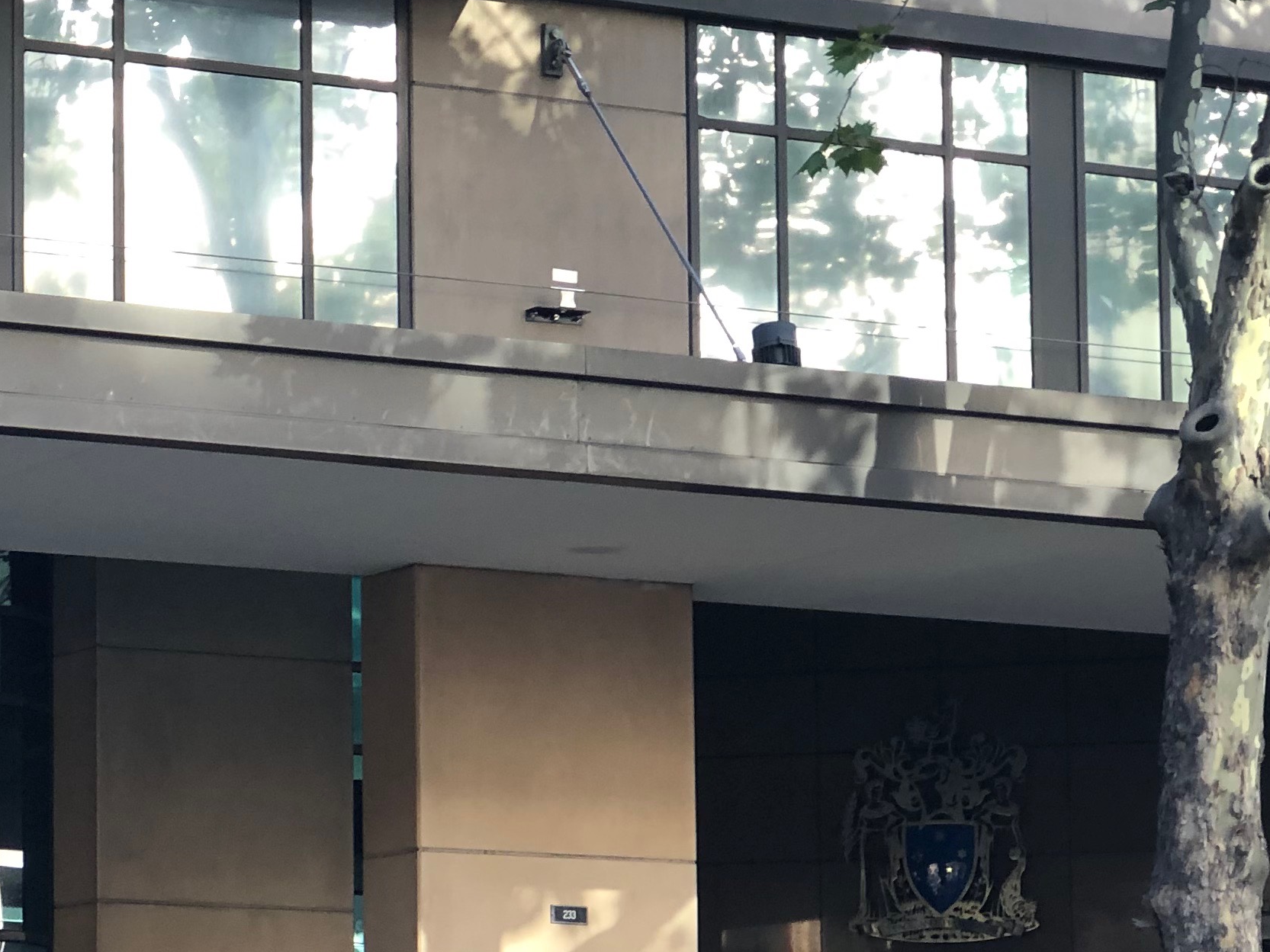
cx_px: -149
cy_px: 783
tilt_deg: +3.0
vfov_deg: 10.7
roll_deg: -0.4
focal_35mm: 138
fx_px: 5063
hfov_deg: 14.0
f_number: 2.8
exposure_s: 1/120
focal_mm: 6.6
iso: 80
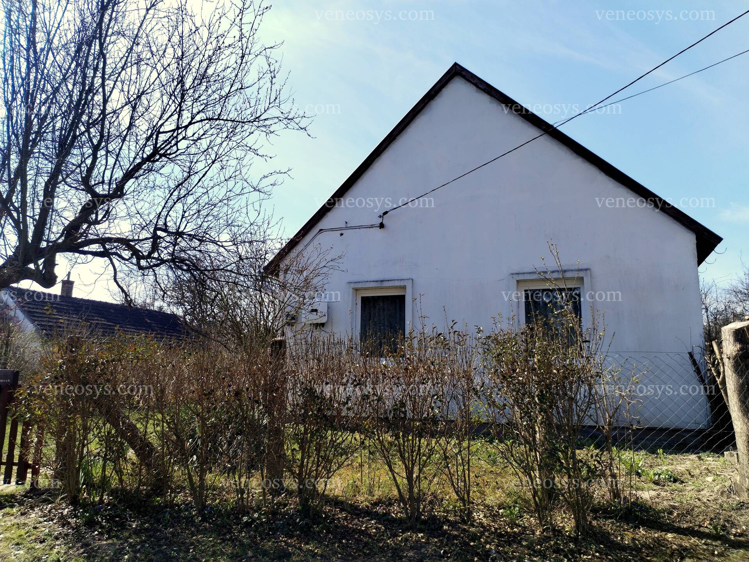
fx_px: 627
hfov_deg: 61.7
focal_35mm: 29
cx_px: 374
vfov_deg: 48.2
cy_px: 281
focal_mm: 4.75
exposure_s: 1/1122
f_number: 1.8
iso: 100
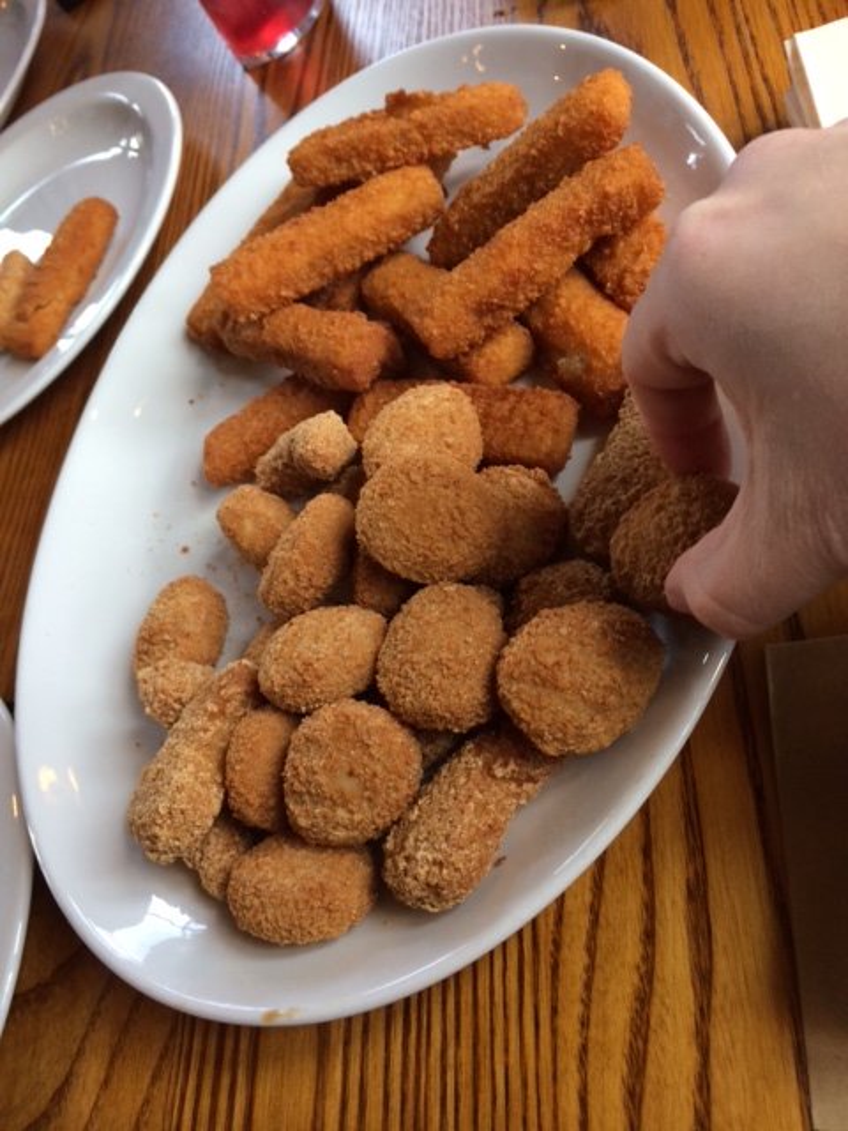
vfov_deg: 60.0
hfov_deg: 46.8
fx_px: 980
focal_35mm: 30
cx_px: 424
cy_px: 566
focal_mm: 4.12
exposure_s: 1/30
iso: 40
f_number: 2.2
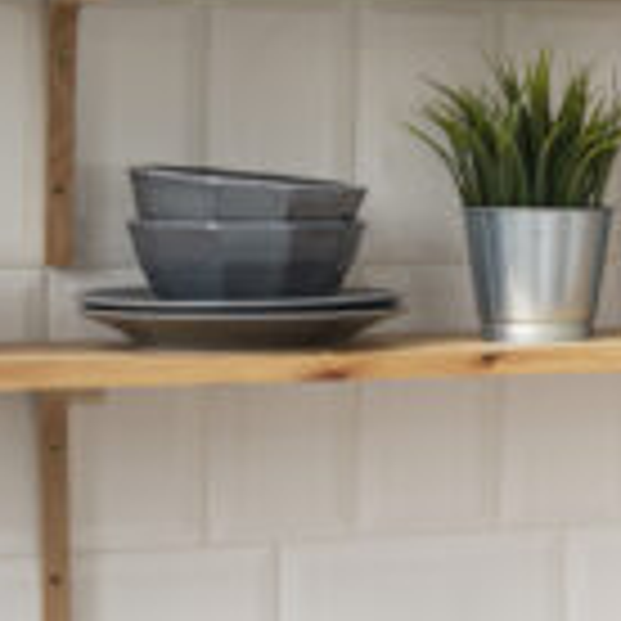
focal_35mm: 176
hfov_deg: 8.1
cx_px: 1994
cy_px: 650
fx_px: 3572
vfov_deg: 9.8
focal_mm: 28
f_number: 8
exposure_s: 1/4
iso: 100
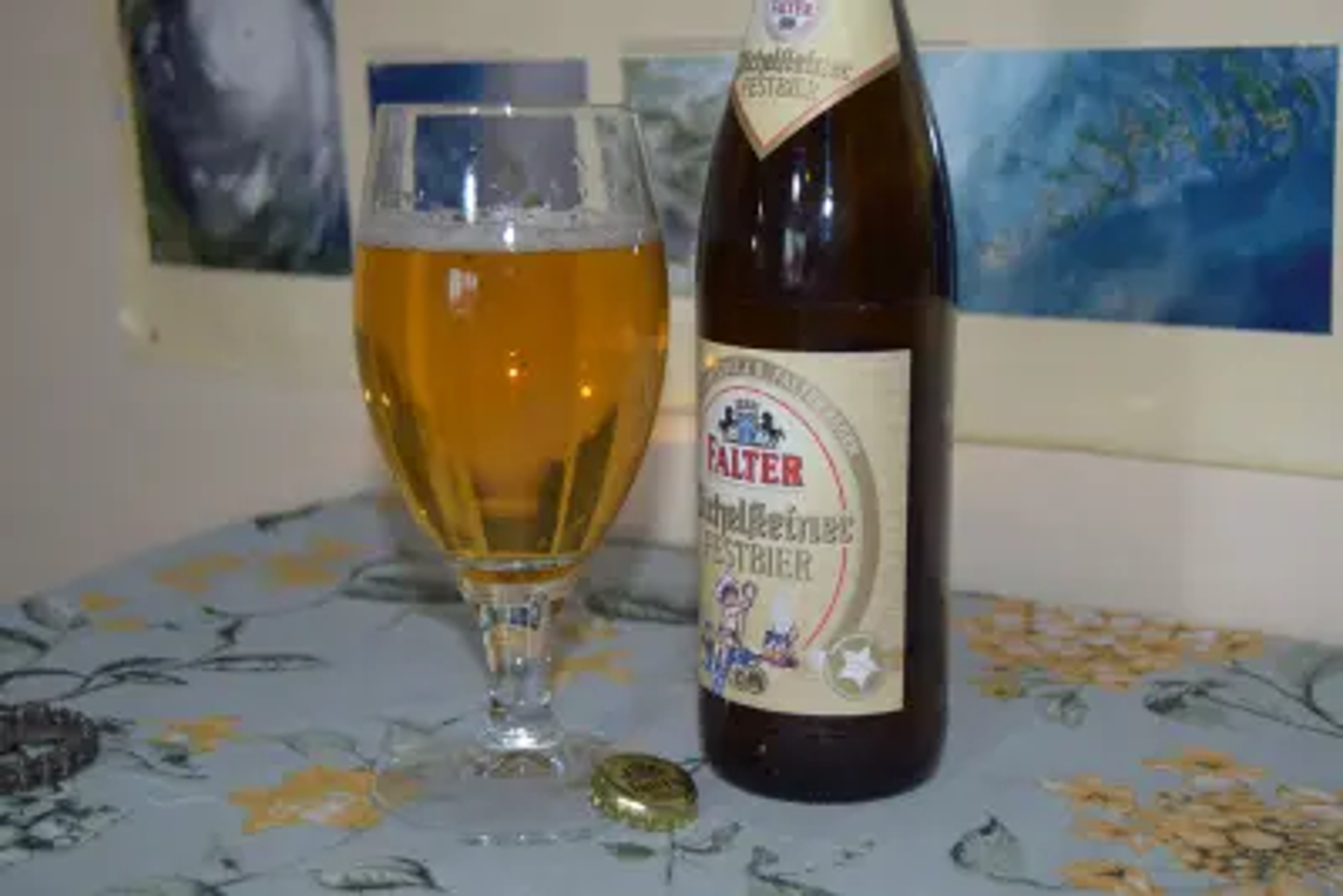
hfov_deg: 37.8
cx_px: 672
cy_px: 448
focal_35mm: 52
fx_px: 1959
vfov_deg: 25.8
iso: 360
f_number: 4.5
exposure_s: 1/60
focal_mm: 35
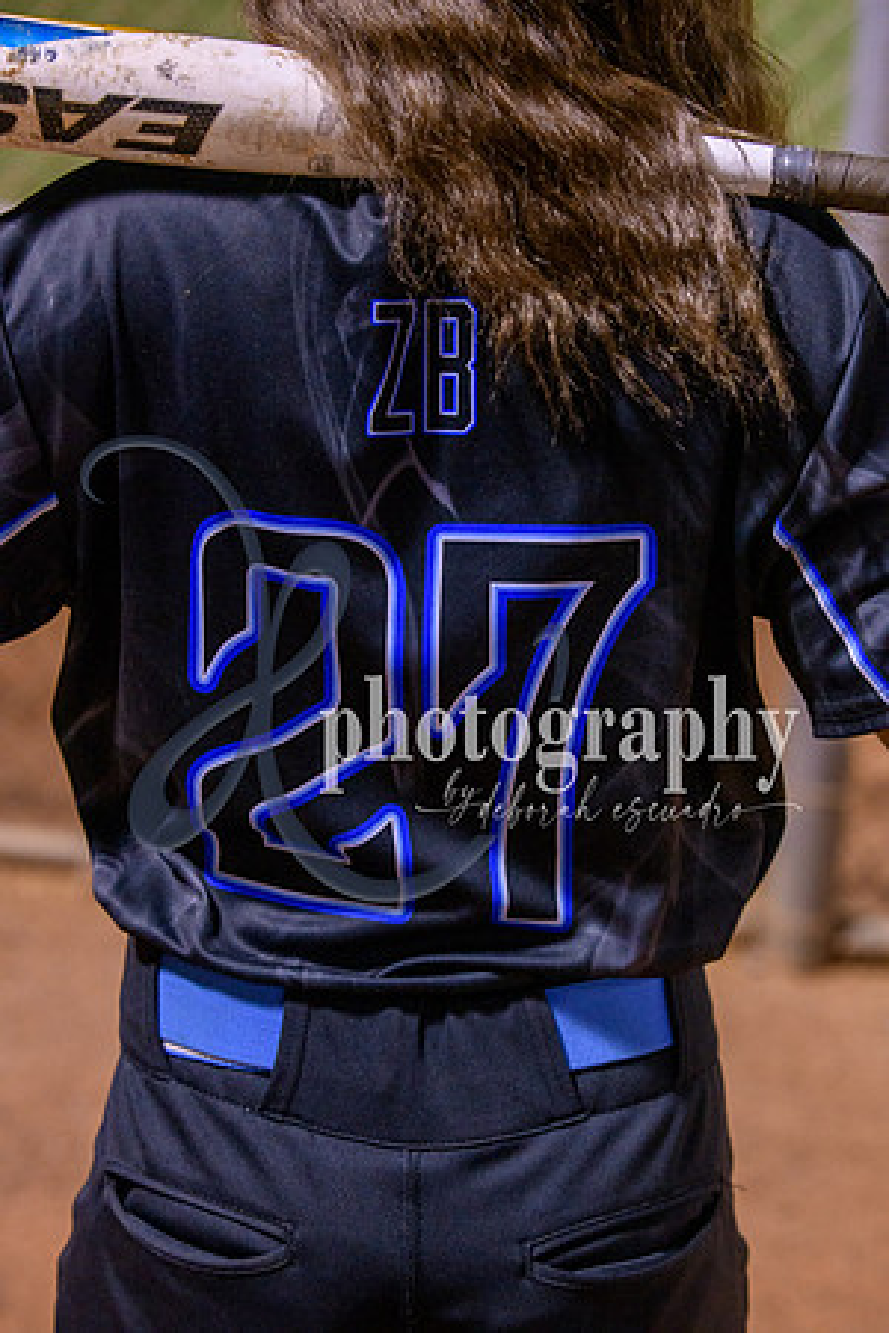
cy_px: 666
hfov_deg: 19.5
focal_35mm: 70
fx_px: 2593
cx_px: 444
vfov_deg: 28.8
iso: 4000
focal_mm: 70
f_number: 5
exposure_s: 1/250
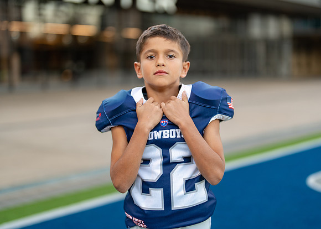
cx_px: 167
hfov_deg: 34.1
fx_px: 523
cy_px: 117
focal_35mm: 57
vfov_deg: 24.7
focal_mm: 50
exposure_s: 1/400
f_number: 1.2
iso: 160
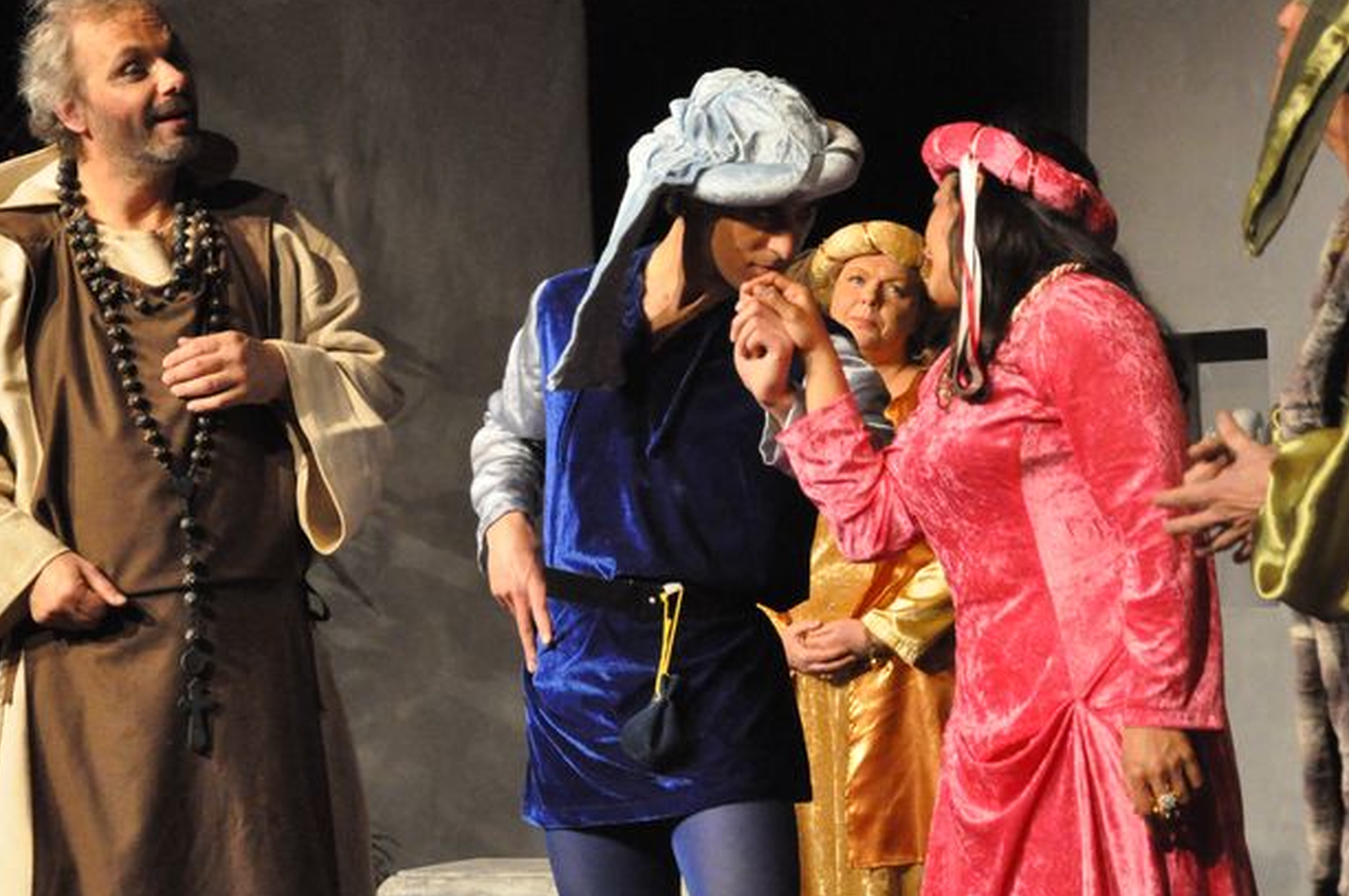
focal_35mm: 137
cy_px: 395
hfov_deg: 15.0
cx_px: 581
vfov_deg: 10.0
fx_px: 5127
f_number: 5.3
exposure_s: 1/60
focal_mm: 70
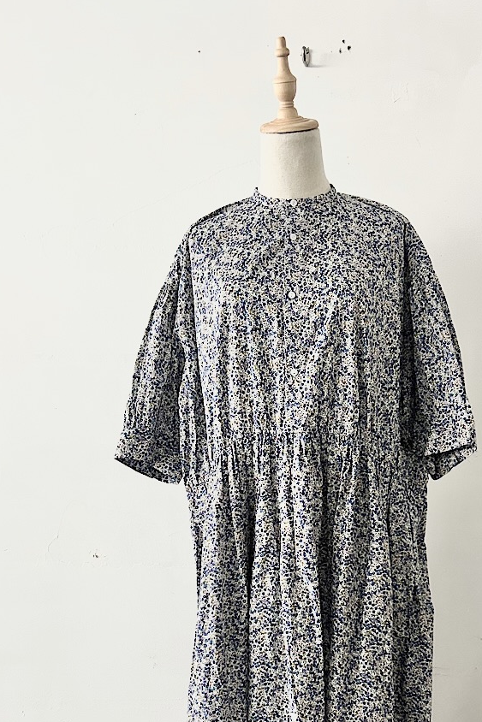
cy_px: 512
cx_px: 292
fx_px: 823
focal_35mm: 41
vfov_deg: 46.2
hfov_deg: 32.5
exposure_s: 1/60
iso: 320
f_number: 1.5
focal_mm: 5.7
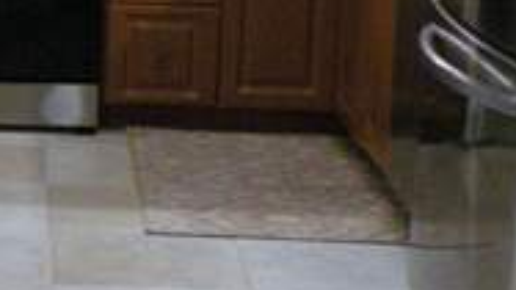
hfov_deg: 14.9
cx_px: -403
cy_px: 30
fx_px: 1723
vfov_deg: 9.6
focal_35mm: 126
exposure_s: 1/59
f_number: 2.8
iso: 362
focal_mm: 4.7
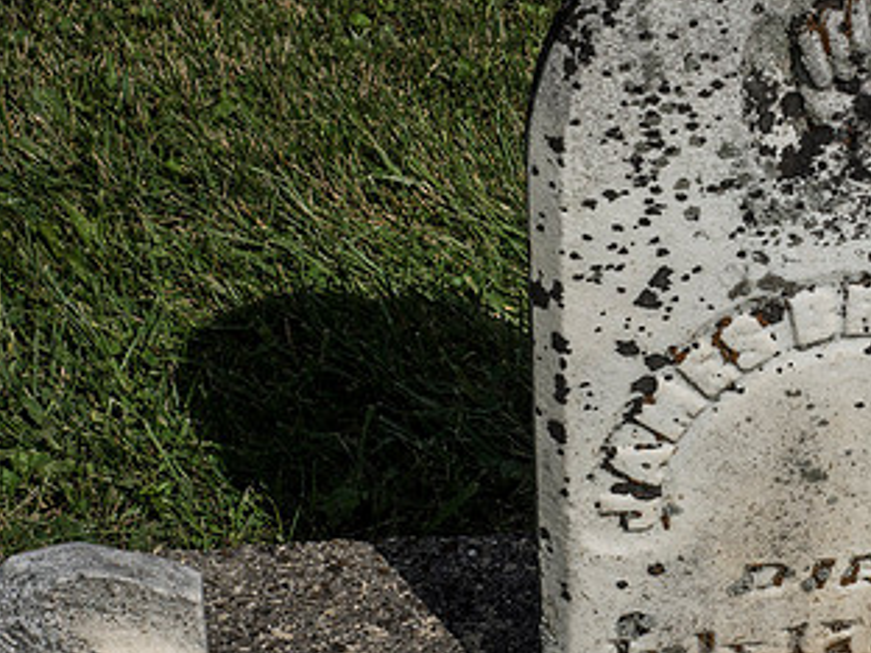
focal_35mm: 119
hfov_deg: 16.4
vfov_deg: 12.4
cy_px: 392
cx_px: 701
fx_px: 2994
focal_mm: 32
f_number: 9
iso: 250
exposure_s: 1/640
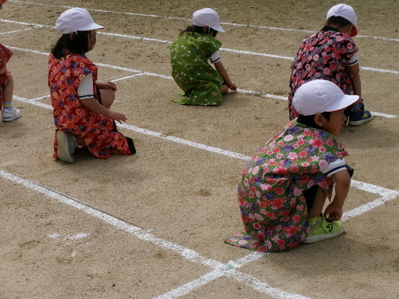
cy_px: 150
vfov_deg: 18.9
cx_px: 200
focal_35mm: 78
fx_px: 899
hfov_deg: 25.0
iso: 100
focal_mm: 14
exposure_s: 1/200
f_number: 14.3
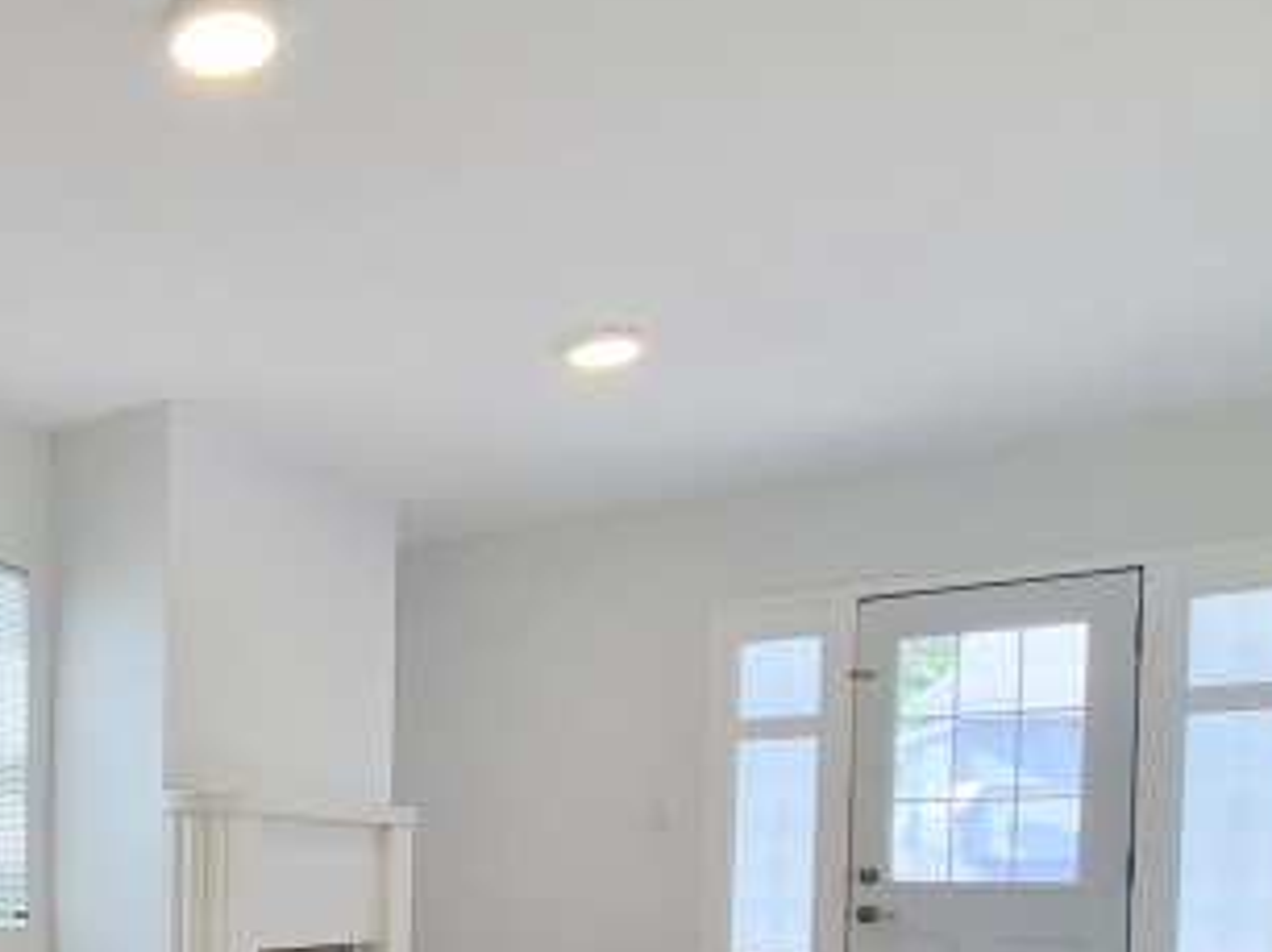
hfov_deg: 45.4
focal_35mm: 34
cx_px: -4
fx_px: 1248
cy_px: 948
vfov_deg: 37.4
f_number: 2.2
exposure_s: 1/120
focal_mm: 1.74
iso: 64
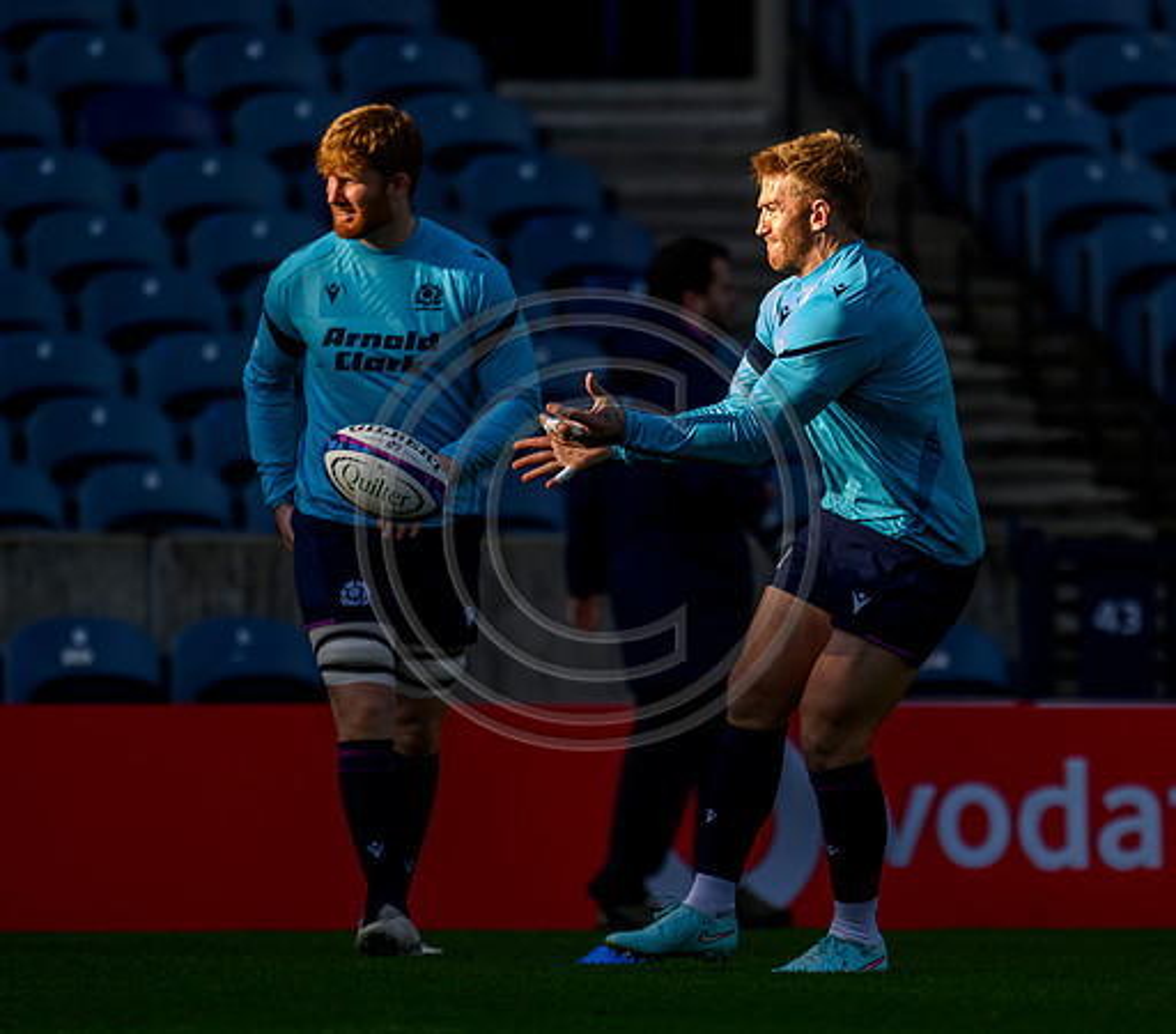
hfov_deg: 1.8
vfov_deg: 1.6
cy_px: 505
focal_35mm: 1018
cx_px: 843
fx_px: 36845
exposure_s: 1/3200
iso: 3200
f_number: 5.6
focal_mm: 784
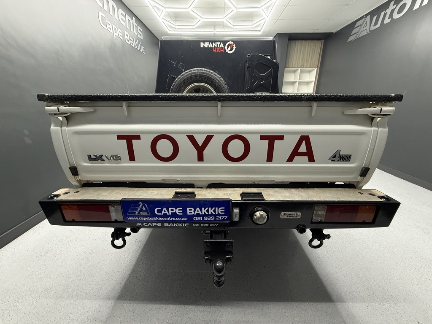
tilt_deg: -19.1
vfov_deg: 85.7
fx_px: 175
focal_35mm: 14
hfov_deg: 102.1
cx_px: 216
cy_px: 162
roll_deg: -0.5
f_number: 2.2
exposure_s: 1/50
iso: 320
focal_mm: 2.22
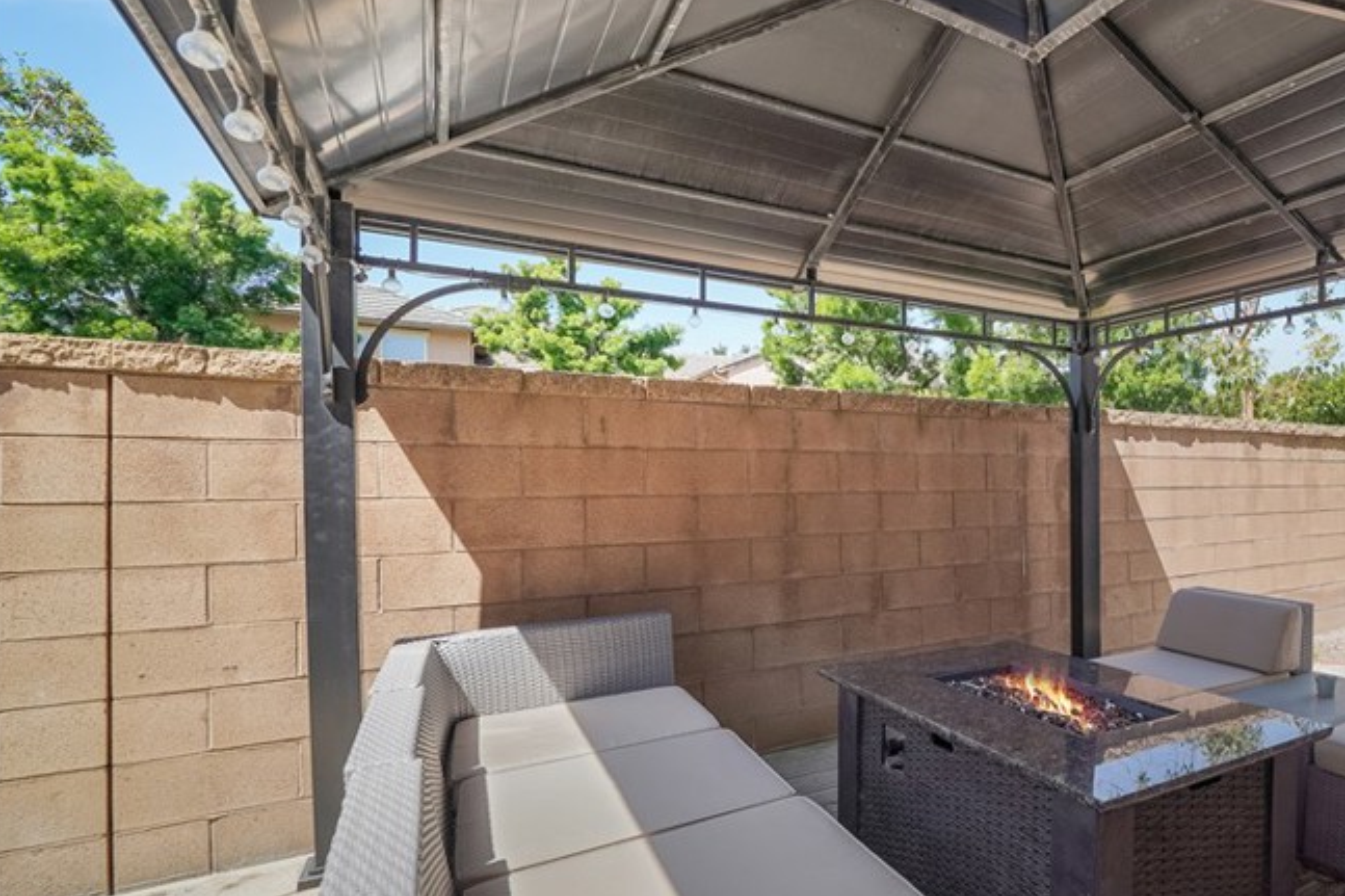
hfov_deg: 78.3
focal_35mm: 19
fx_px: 710
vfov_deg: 64.4
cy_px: 492
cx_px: 1054
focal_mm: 12
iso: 100
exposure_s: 1/200
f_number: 5.6
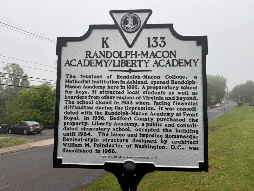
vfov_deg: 56.8
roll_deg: +1.2
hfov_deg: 71.6
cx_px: 127
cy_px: 96
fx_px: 176
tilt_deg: +3.9
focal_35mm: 24
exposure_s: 1/303
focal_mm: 6.76
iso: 80
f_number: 1.78
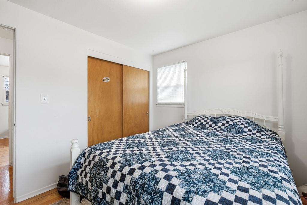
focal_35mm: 16
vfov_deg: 73.8
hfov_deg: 96.7
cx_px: 154
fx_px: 136
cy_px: 102
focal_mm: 16
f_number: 8
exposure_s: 1/20
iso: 100
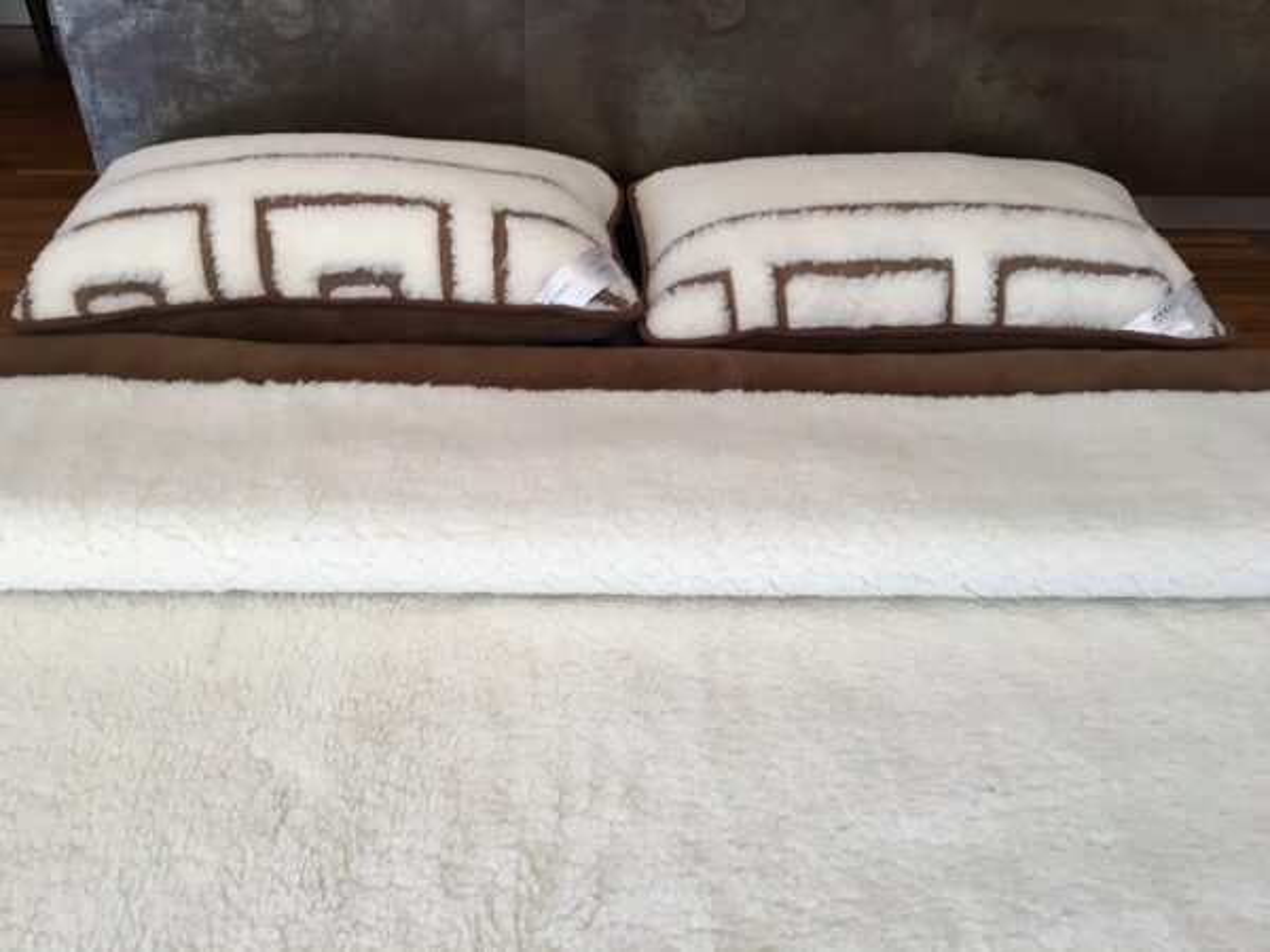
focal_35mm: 29
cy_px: 476
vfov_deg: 48.2
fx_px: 1064
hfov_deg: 61.7
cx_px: 635
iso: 32
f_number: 2.2
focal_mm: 4.15
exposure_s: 1/33
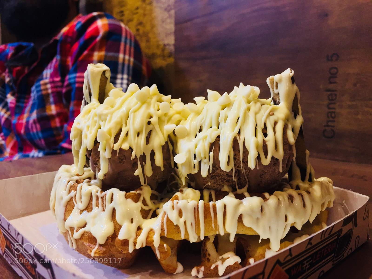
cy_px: 140
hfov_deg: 61.7
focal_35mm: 29
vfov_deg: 48.2
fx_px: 312
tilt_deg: -5.7
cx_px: 186
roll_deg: -1.7
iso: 160
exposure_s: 1/33
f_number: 2.2
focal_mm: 4.15
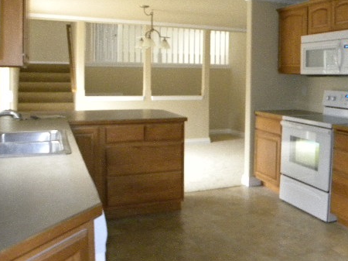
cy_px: 96
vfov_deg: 38.4
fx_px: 372
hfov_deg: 49.4
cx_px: 227
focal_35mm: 37
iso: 400
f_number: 2.8
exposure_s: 1/30
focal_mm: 4.6
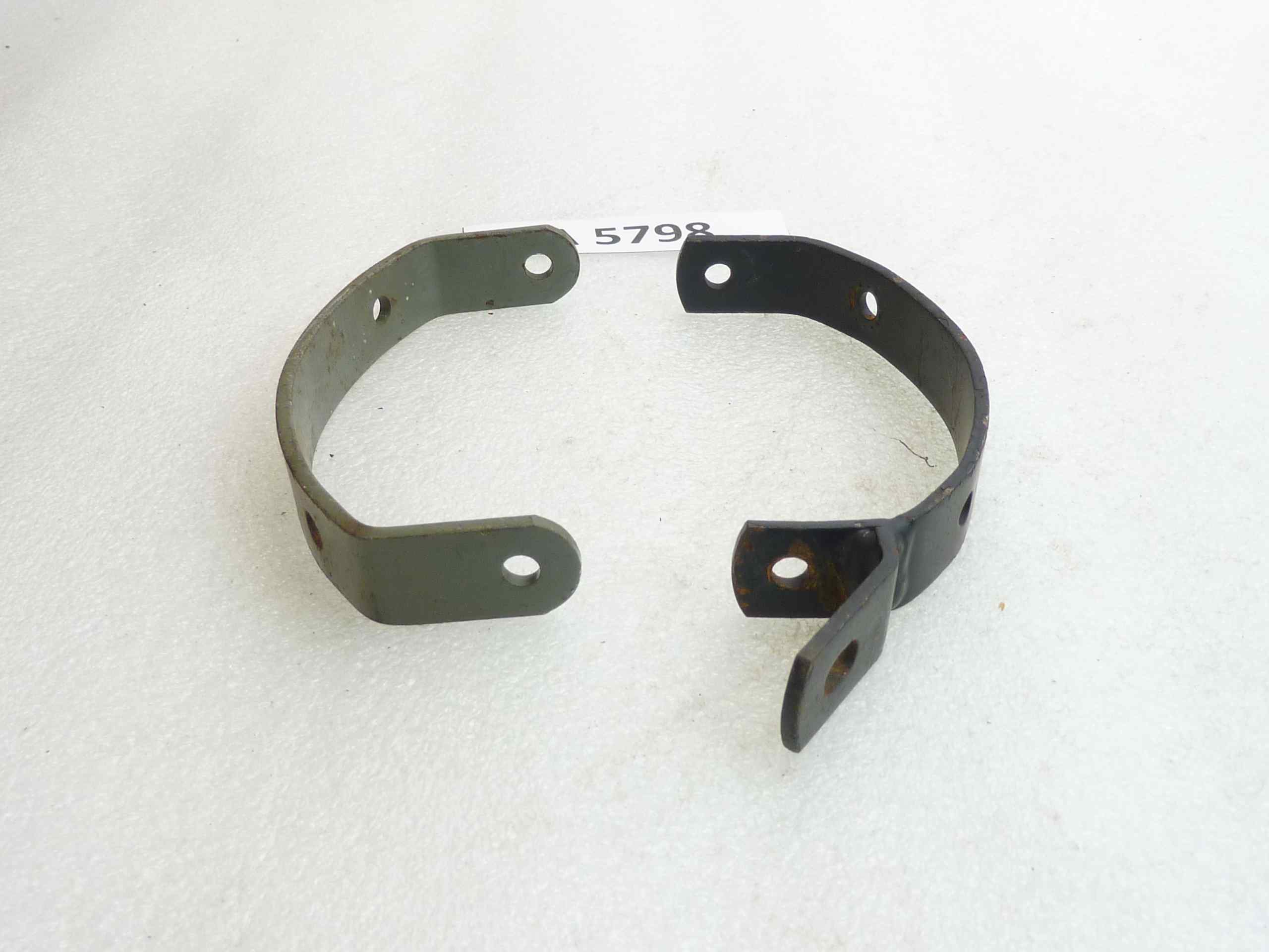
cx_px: 634
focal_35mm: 38
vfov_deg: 37.7
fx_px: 1393
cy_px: 476
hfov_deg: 49.0
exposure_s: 1/20
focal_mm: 4.4
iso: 80
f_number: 3.3
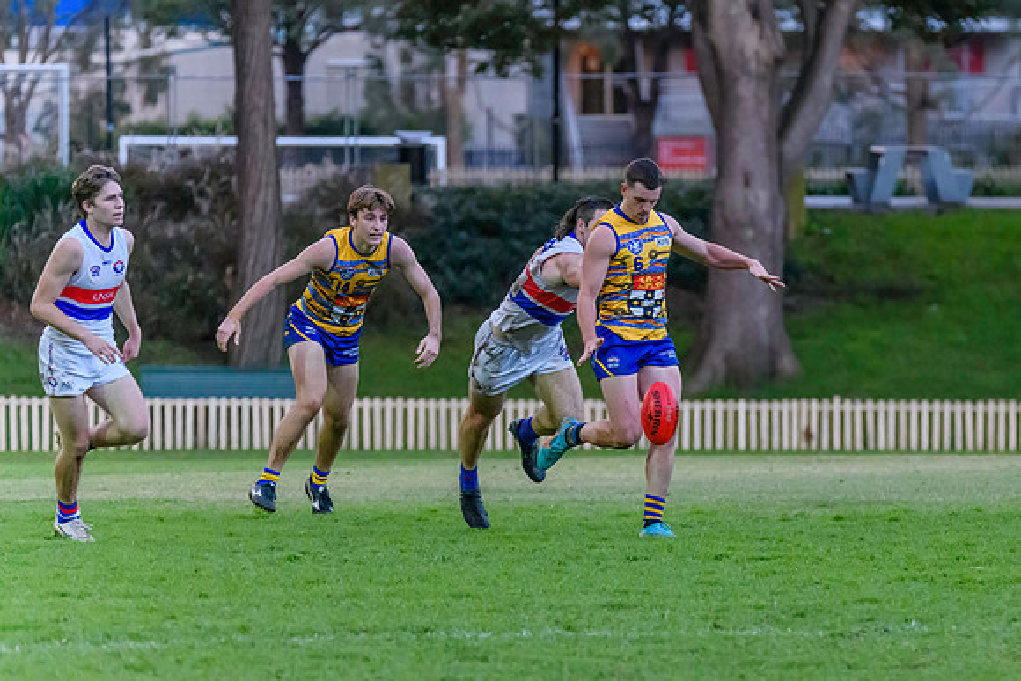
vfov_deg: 3.3
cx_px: 707
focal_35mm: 423
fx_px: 11992
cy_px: 349
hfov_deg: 4.9
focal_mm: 300
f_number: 5.6
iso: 10000
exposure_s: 1/1250
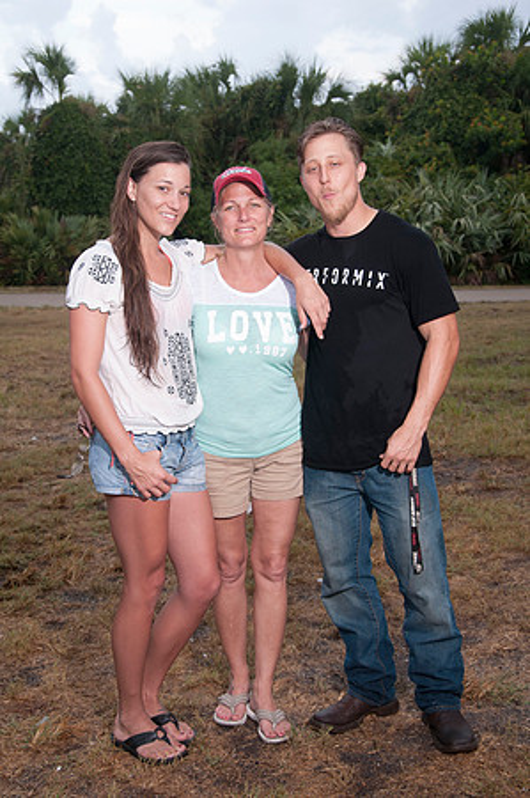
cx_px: 265
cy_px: 399
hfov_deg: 25.7
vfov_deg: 37.9
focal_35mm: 52
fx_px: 1162
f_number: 5.6
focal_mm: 35
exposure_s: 1/80
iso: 200
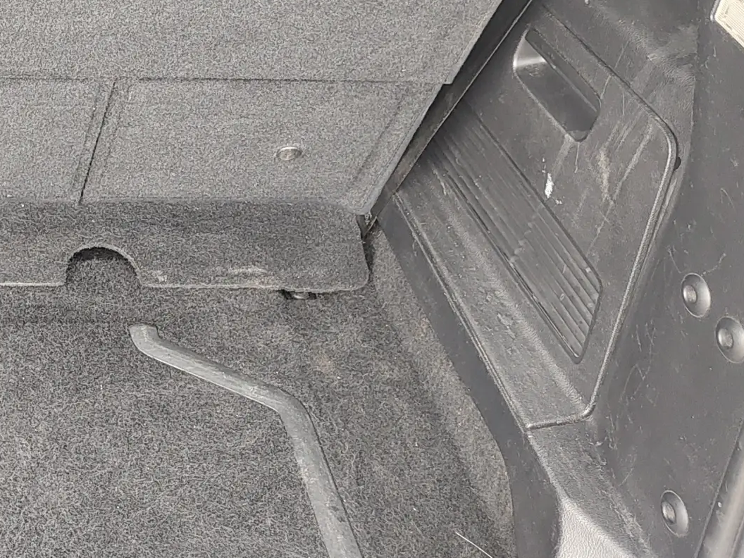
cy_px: -50
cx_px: -116
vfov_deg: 24.4
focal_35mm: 56
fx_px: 1204
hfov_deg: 30.0
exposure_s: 1/100
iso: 353
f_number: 1.8
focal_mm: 5.56
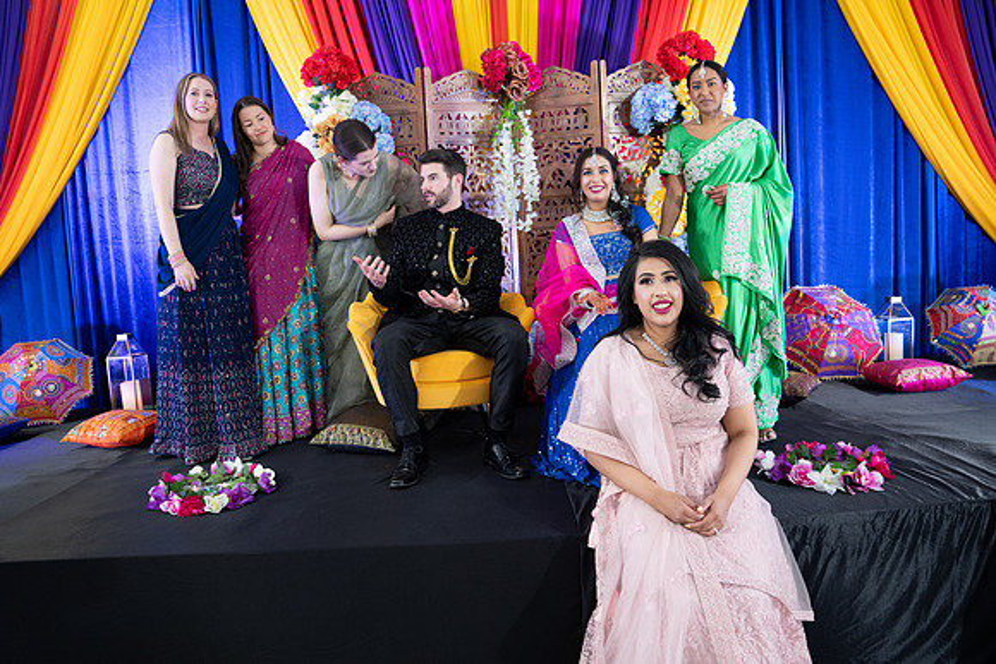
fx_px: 700
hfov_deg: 70.9
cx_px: 498
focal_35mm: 25
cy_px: 332
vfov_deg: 50.8
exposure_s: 1/125
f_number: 2.8
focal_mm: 24
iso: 1250
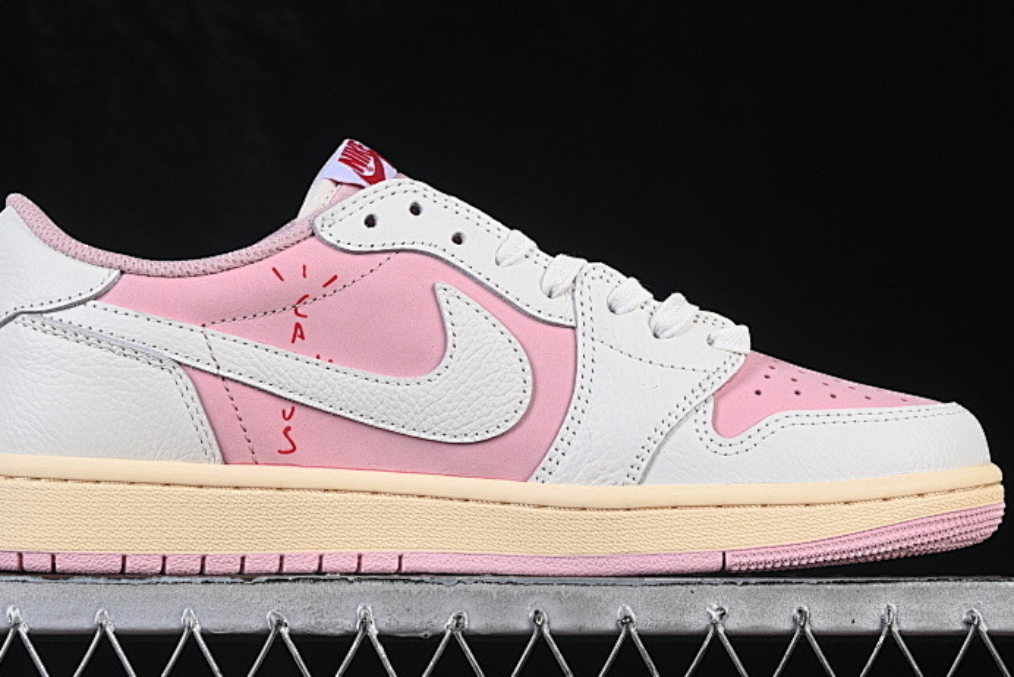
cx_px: 470
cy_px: 245
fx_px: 3297
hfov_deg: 17.5
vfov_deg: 11.7
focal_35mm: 117
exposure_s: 1/80
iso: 160
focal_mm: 50
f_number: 8
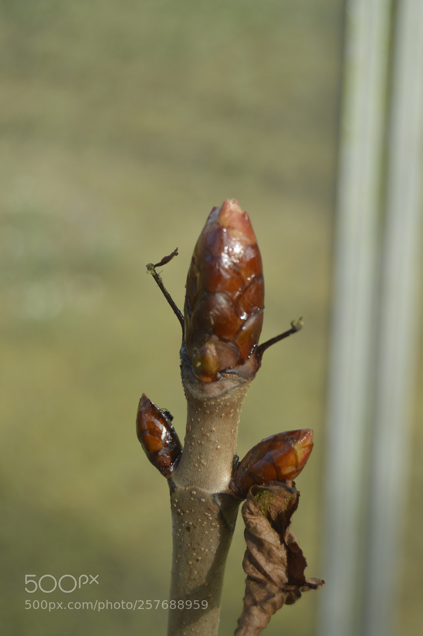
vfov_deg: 24.6
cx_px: 212
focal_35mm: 82
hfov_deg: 16.5
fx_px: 1456
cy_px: 318
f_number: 6.3
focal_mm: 55
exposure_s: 1/160
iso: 100
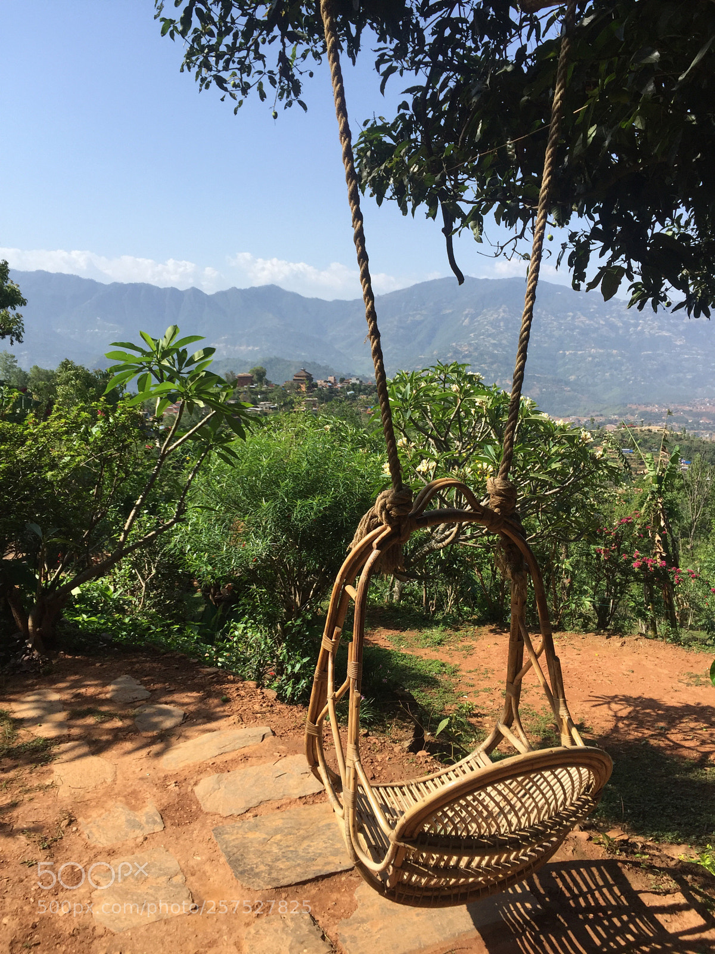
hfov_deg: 48.2
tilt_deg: -6.0
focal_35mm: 29
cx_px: 358
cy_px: 477
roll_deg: +0.7
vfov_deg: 61.7
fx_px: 799
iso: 32
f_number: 2.2
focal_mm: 4.15
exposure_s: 1/1464
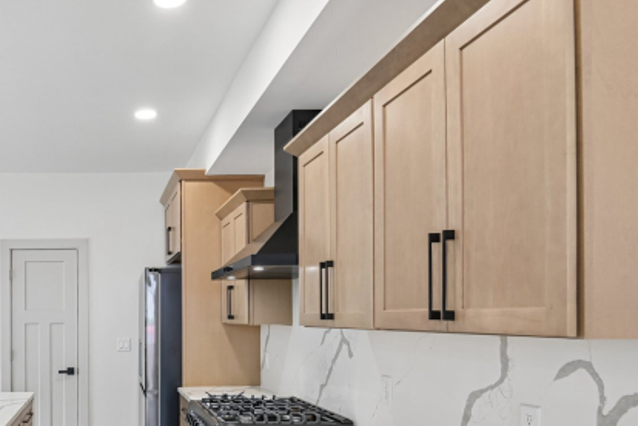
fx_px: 514
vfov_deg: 43.6
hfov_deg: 57.6
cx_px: 105
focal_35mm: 29
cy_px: 315
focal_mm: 16
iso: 280
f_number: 8
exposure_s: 1/15
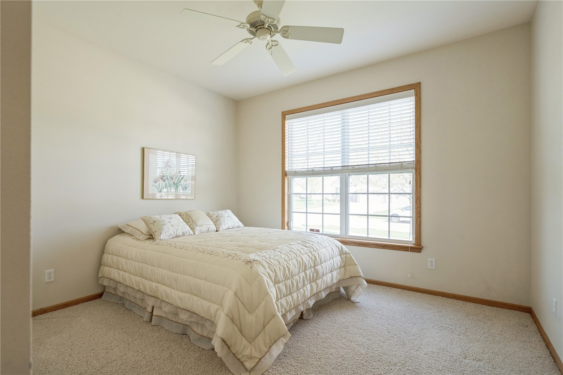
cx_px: 282
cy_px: 188
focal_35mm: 17
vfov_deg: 70.4
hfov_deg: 93.3
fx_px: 266
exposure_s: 1/60
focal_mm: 17
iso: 400
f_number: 8
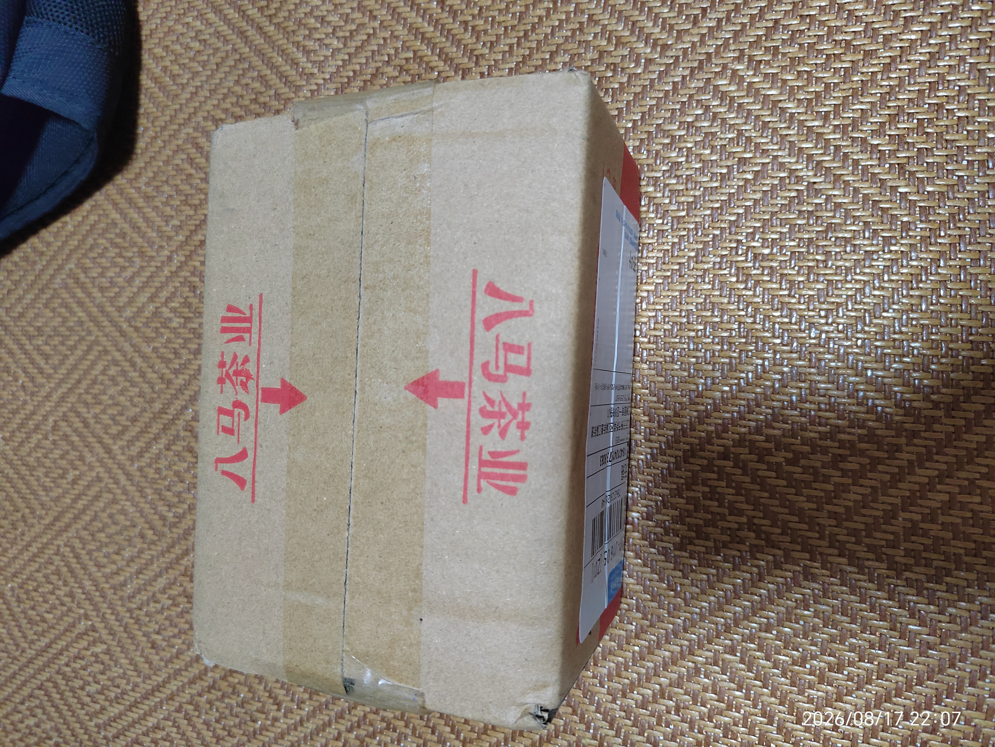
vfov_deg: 58.9
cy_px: 374
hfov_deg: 73.9
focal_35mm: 23
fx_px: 661
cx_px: 498
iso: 3713
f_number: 1.9
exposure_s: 1/50
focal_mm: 5.52
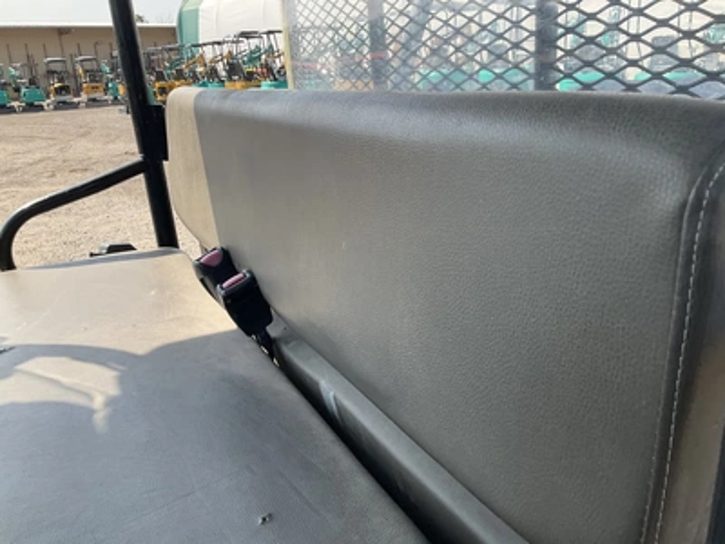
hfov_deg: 61.7
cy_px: 272
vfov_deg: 48.2
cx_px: 362
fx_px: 607
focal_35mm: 29
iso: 25
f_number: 1.8
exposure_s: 1/613
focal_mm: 3
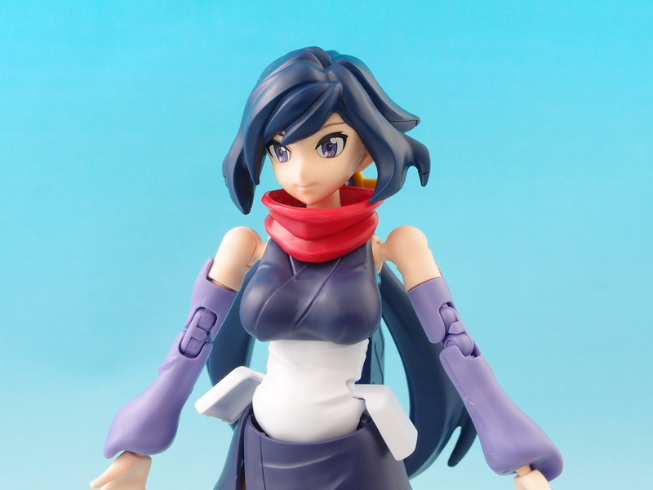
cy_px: 245
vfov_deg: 31.5
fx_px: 868
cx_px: 326
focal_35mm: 46
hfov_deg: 41.2
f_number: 8
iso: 100
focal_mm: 9.87
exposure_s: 1
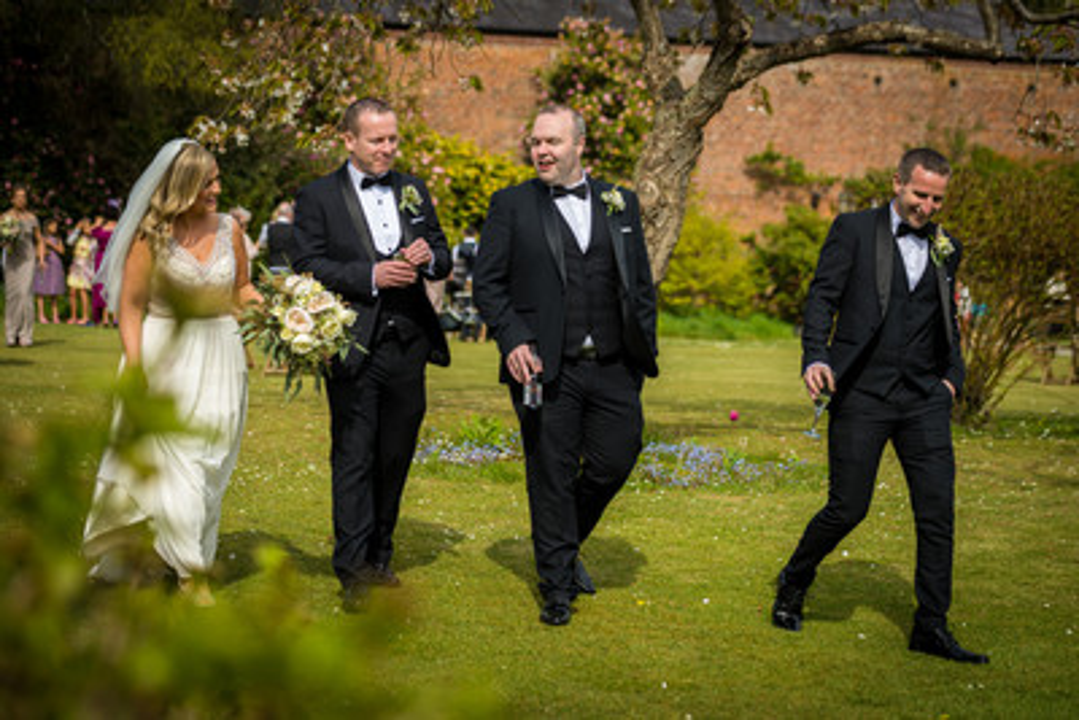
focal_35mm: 75
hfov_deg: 26.9
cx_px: 559
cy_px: 342
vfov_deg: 18.2
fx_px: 2253
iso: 100
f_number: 2.8
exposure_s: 1/1250
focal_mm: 70
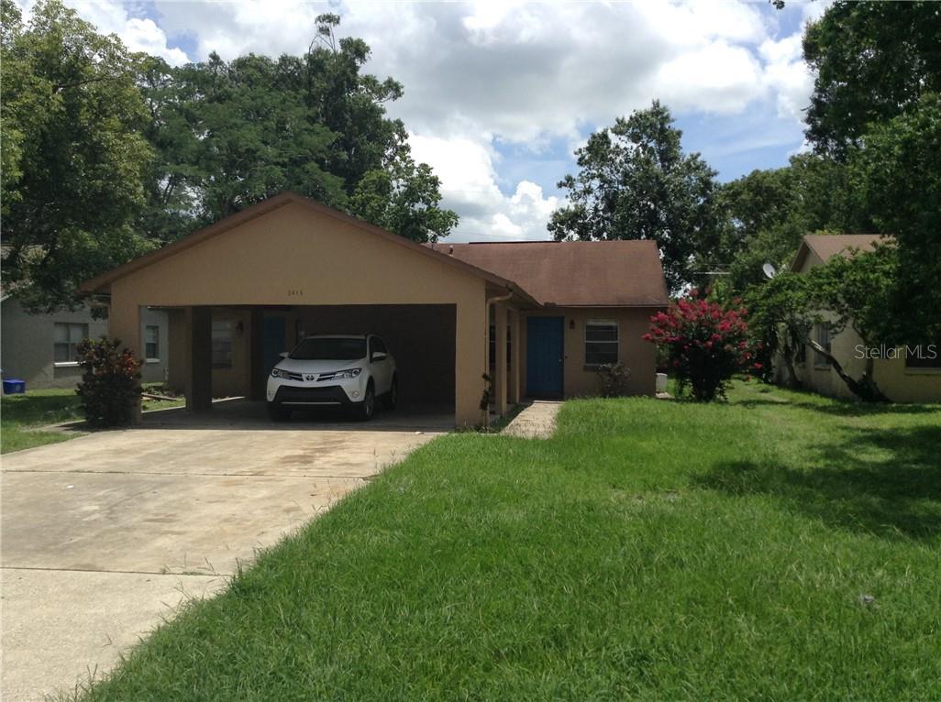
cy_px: 351
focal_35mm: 33
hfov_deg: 55.4
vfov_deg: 42.8
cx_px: 470
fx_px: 896
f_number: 2.4
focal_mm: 3.3
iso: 25
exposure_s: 1/1259
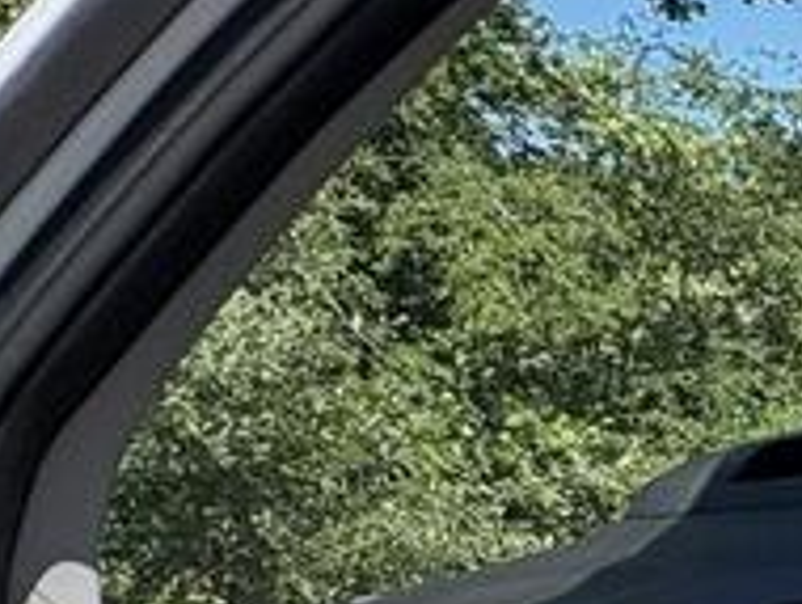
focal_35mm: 66
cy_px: 731
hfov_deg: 17.5
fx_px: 1531
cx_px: 1705
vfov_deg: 20.8
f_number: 2.2
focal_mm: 2.22
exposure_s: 1/1420
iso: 64
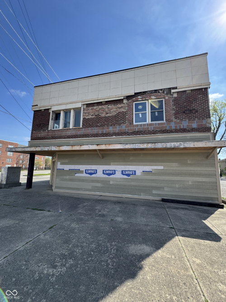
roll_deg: -1.5
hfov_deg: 85.7
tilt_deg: +5.5
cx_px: 113
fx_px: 122
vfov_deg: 102.1
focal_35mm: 14
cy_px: 151
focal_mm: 2.22
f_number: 2.2
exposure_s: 1/879
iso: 40
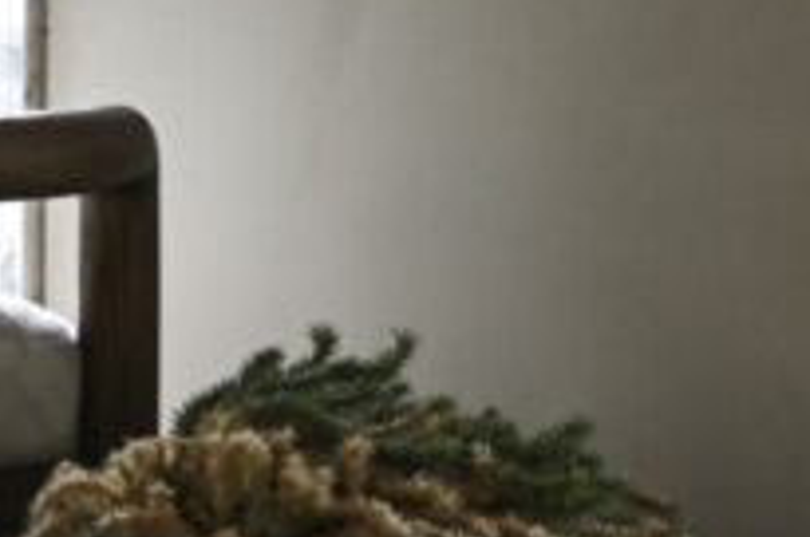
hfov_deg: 10.8
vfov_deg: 7.8
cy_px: -97
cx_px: -794
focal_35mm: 175
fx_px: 3931
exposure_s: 1/40
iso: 360
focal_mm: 35
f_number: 4
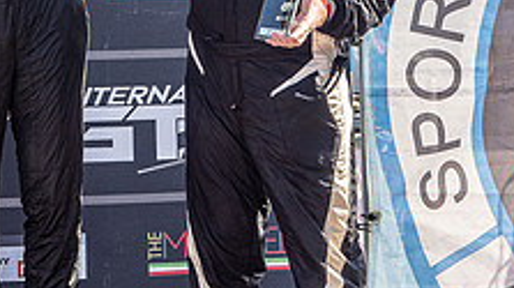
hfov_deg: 11.7
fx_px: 2478
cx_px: -44
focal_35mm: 182
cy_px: -20
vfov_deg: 6.6
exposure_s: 1/1000
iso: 200
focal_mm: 29
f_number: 3.2
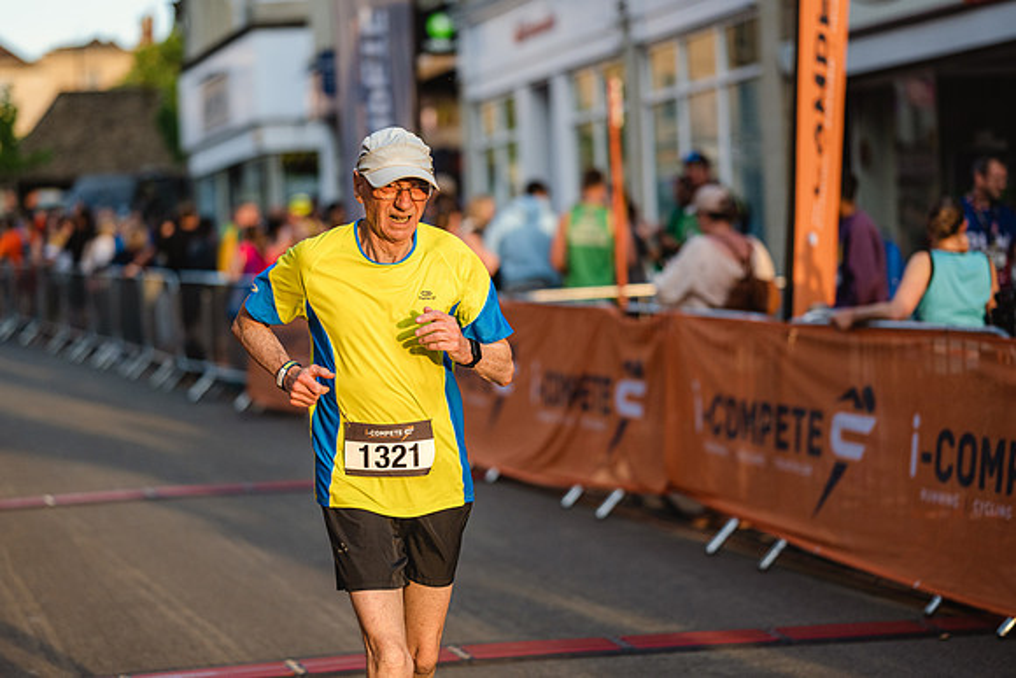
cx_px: 508
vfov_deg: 14.5
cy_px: 301
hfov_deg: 21.6
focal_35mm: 94
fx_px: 2666
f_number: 2
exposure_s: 1/3200
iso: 640
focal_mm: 85
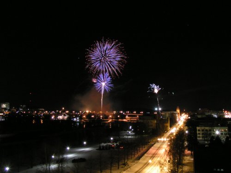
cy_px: 86
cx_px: 116
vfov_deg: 36.8
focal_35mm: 39
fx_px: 260
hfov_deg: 47.9
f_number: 6.3
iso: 200
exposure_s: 4
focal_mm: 6
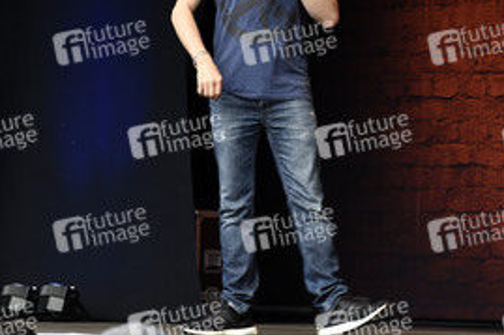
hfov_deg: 8.5
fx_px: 3400
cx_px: 314
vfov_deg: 5.6
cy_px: 90
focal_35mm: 243
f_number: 8
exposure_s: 1/60
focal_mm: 145
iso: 500
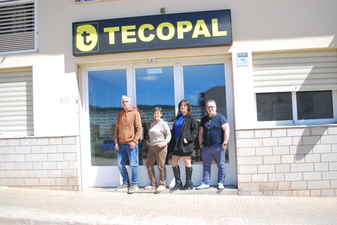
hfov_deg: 61.9
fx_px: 281
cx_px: 168
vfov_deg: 43.7
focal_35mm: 30
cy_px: 112
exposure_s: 1/4000
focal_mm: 20
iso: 800
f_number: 3.8
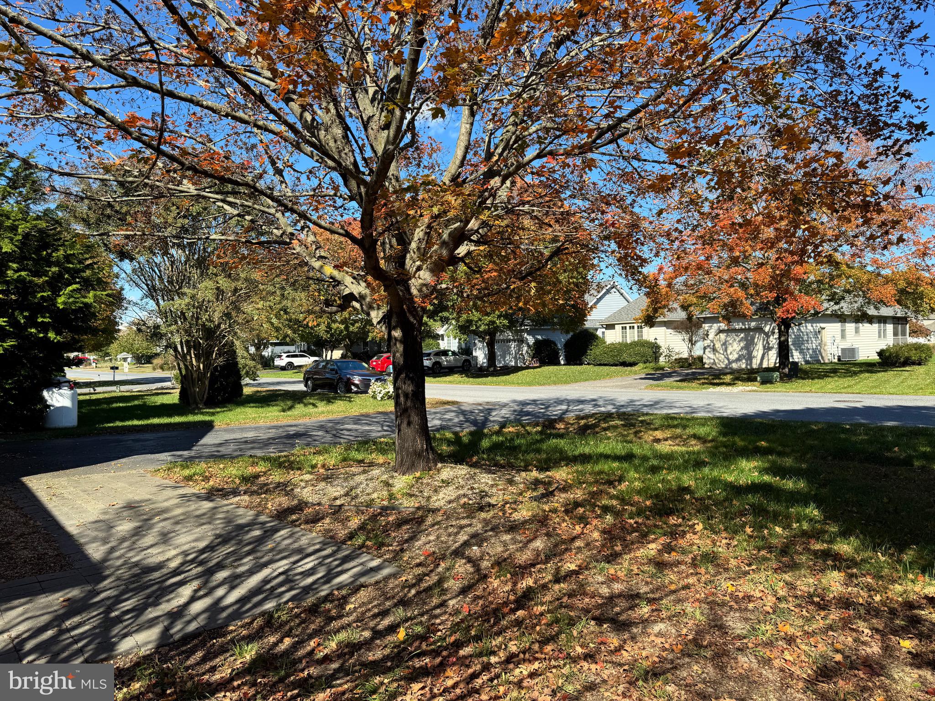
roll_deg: +0.7
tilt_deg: -1.0
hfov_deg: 71.6
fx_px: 648
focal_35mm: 24
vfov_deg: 56.8
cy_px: 350
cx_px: 468
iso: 80
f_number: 1.78
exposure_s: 1/1869
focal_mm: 6.76
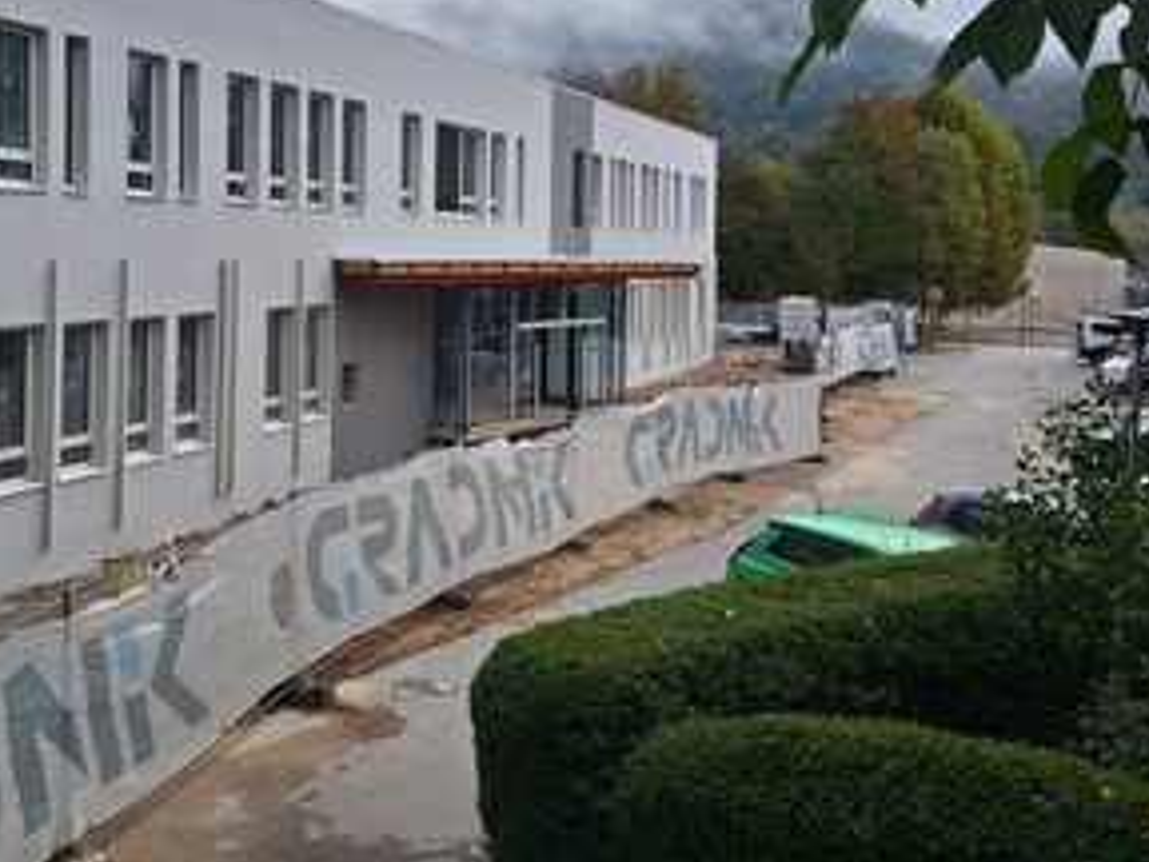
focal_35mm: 36
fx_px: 1195
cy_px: 263
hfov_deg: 50.7
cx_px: 411
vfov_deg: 39.0
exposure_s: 1/2024
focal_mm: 5.54
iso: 40
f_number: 1.8
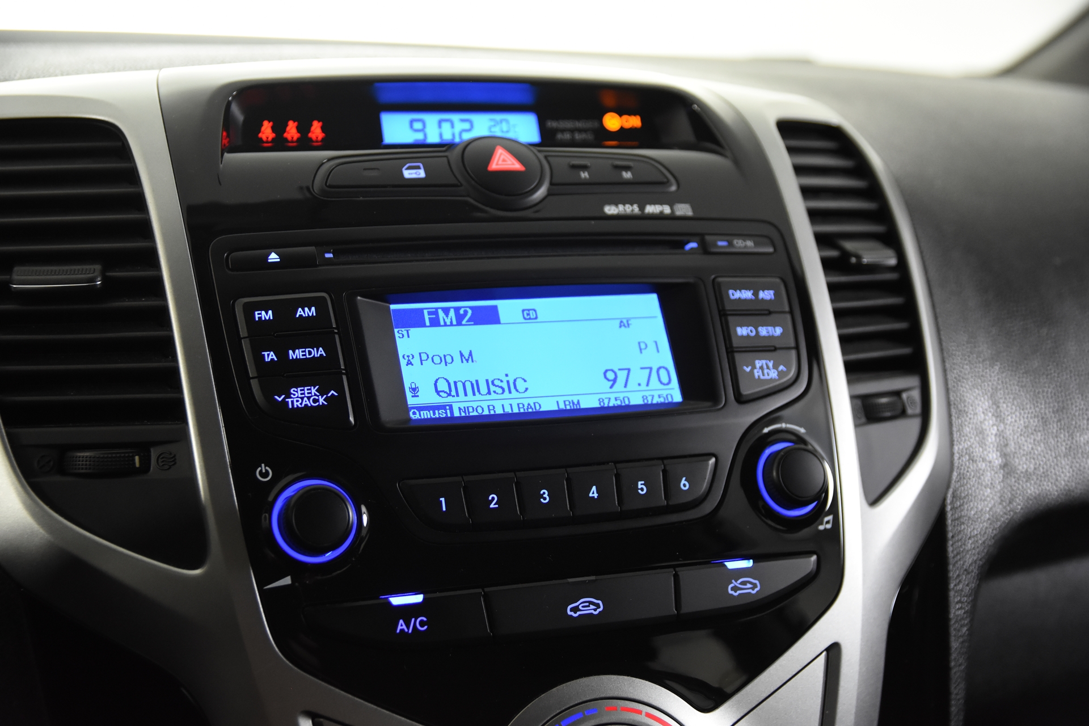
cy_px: 363
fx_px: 1724
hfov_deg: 35.1
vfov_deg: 23.8
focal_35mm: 57
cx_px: 544
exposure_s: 1/60
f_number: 3.5
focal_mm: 38
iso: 1800
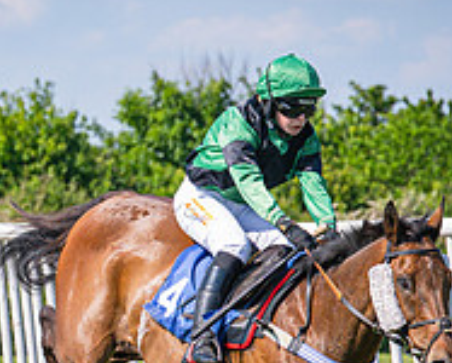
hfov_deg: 4.4
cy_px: 422
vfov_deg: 3.5
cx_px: 179
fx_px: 5946
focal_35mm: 444
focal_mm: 103
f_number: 5
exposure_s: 1/2000
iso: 400
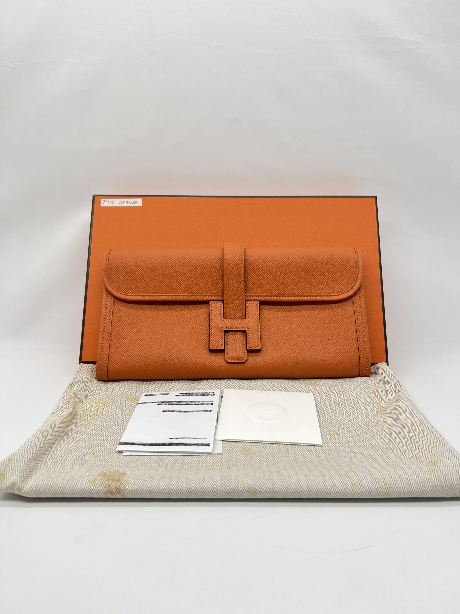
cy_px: 307
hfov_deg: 53.1
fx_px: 461
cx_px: 230
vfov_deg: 67.3
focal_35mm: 26
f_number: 1.5
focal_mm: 5.7
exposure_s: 1/186
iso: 50
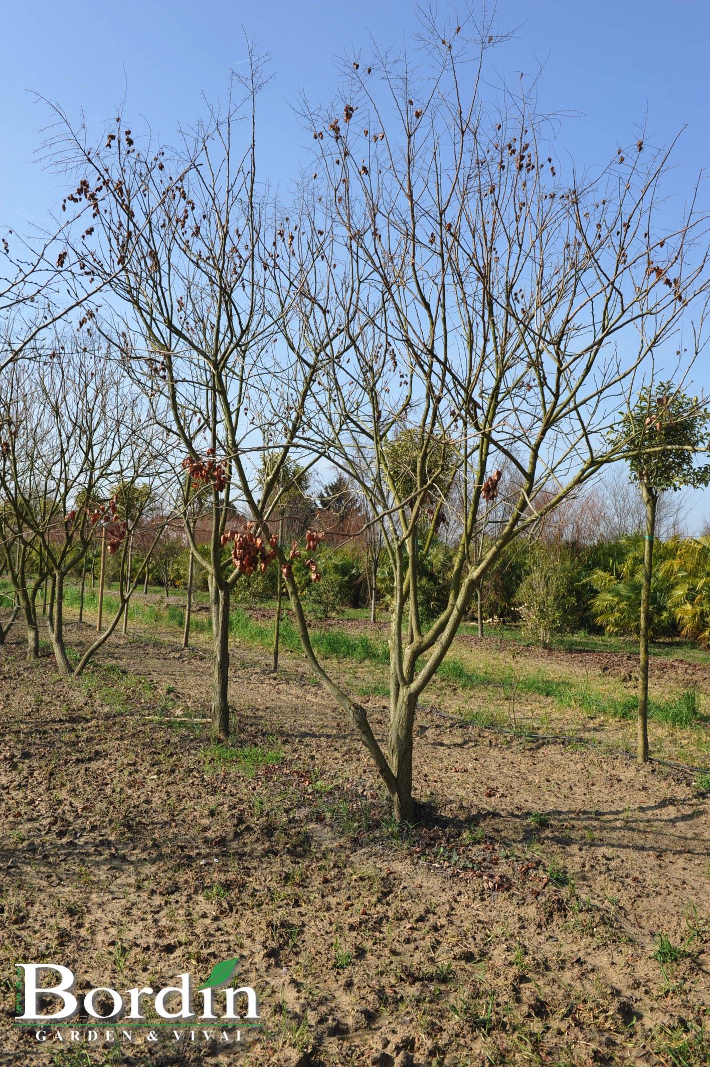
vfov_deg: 58.7
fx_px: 948
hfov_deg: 41.1
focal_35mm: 32
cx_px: 355
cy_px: 534
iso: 200
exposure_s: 1/250
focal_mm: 32
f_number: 8
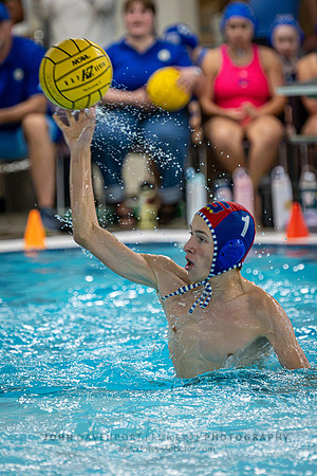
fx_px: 4568
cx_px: 184
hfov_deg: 4.0
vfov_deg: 6.0
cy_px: 215
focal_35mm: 346
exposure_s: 1/1000
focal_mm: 210
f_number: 4
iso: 10000
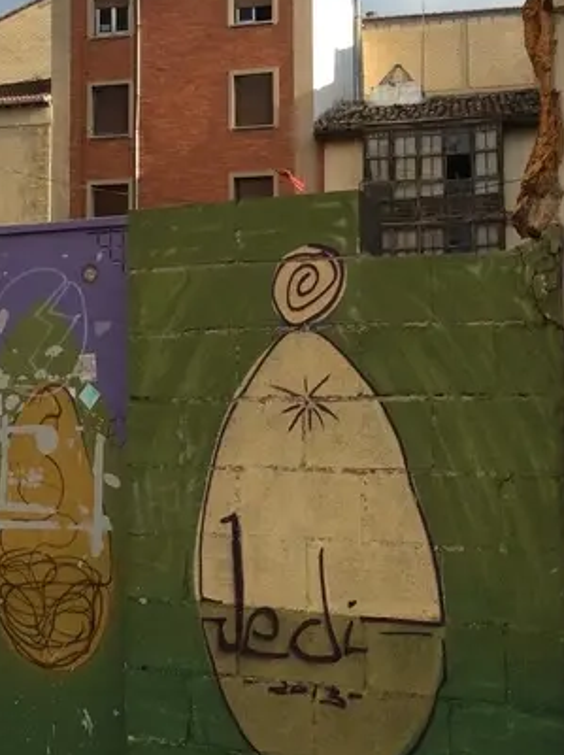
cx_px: 193
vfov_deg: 29.3
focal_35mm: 66
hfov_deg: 22.1
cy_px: 281
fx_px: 1437
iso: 32
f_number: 2.4
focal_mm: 3.3
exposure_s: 1/986
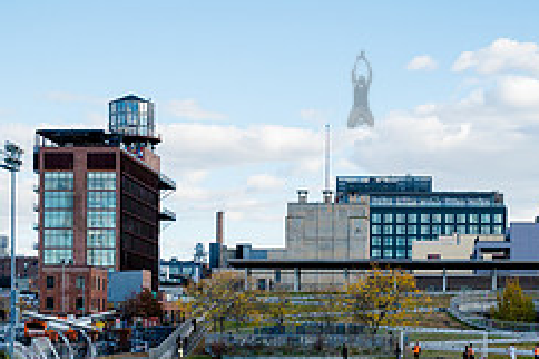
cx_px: 359
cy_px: 303
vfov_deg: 16.1
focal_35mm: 84
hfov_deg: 24.1
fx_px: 1257
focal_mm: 35
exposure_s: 1/2500
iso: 1000
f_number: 4.5
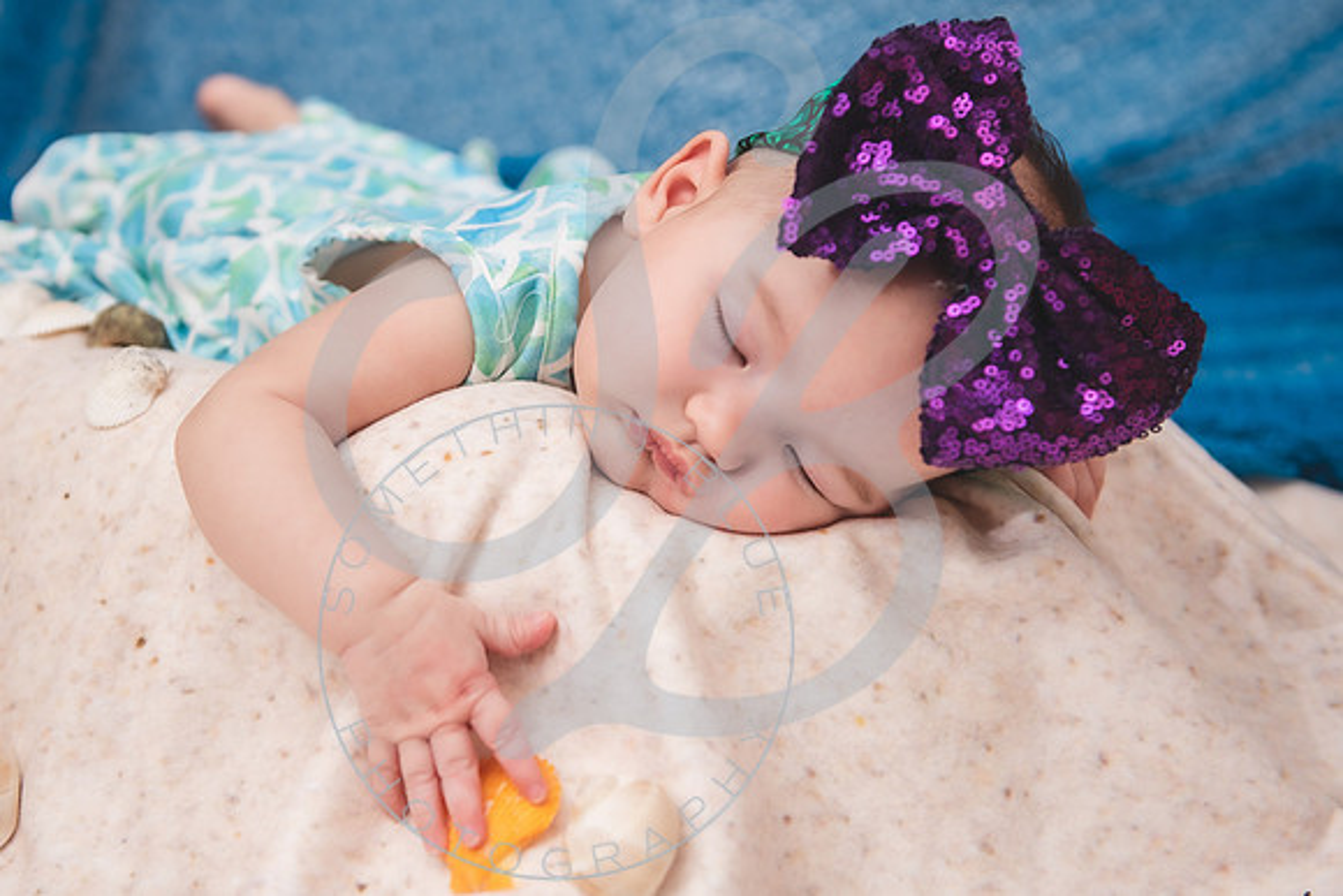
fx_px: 2399
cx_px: 527
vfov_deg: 21.1
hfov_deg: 31.2
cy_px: 371
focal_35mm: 64
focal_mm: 48
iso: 100
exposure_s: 1/200
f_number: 3.5
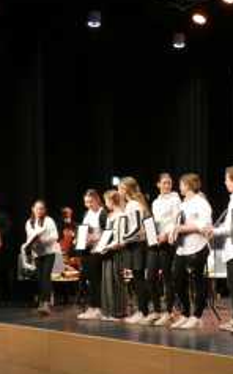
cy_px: 177
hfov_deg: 18.7
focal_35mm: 68
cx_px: 227
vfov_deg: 30.2
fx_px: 691
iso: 800
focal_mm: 6.8
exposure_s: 1/80
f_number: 3.5
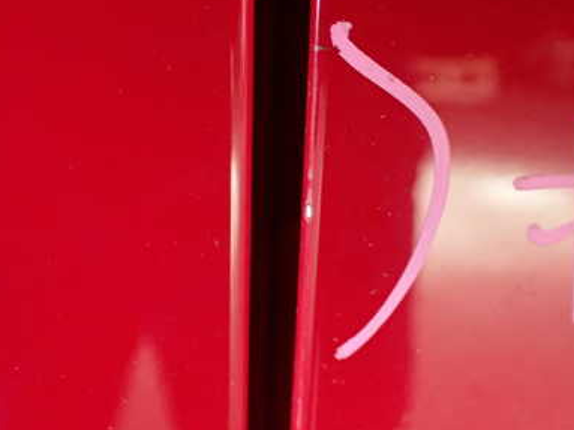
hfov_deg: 39.9
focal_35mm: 47
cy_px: 219
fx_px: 779
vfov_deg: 30.9
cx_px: 387
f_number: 2.3
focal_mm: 5.4
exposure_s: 1/40
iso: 800
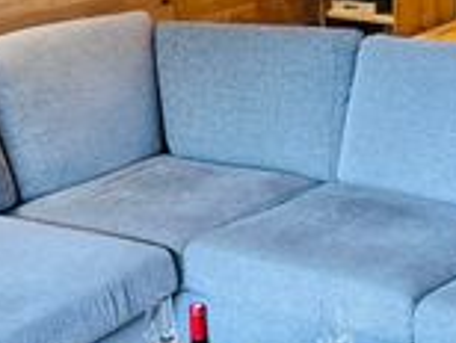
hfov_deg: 19.3
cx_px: 343
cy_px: 109
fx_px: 1333
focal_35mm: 101
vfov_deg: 14.7
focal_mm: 5.7
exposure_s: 1/100
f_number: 1.5
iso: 100
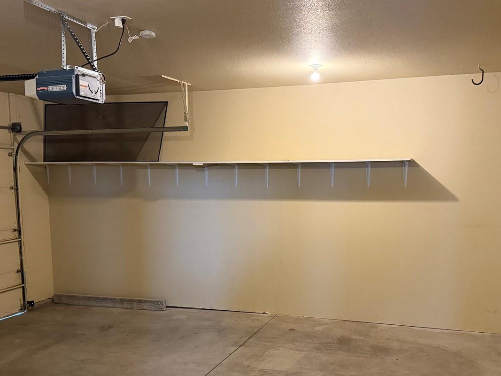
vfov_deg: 39.4
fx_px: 521
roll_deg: -0.2
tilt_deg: -7.0
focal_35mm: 36
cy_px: 237
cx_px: 274
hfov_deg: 51.3
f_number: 1.78
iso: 800
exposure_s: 1/60
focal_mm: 6.76
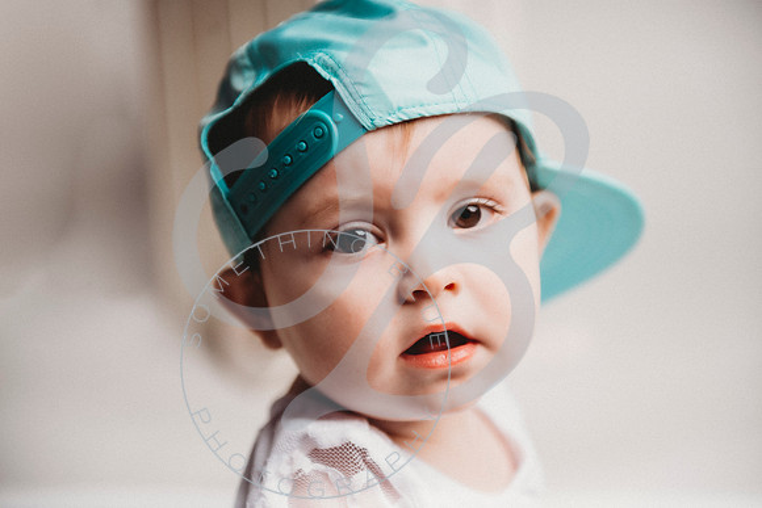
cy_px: 254
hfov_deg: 28.8
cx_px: 381
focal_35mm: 70
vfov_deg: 19.5
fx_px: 1482
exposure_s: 1/400
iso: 100
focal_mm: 70
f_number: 2.8
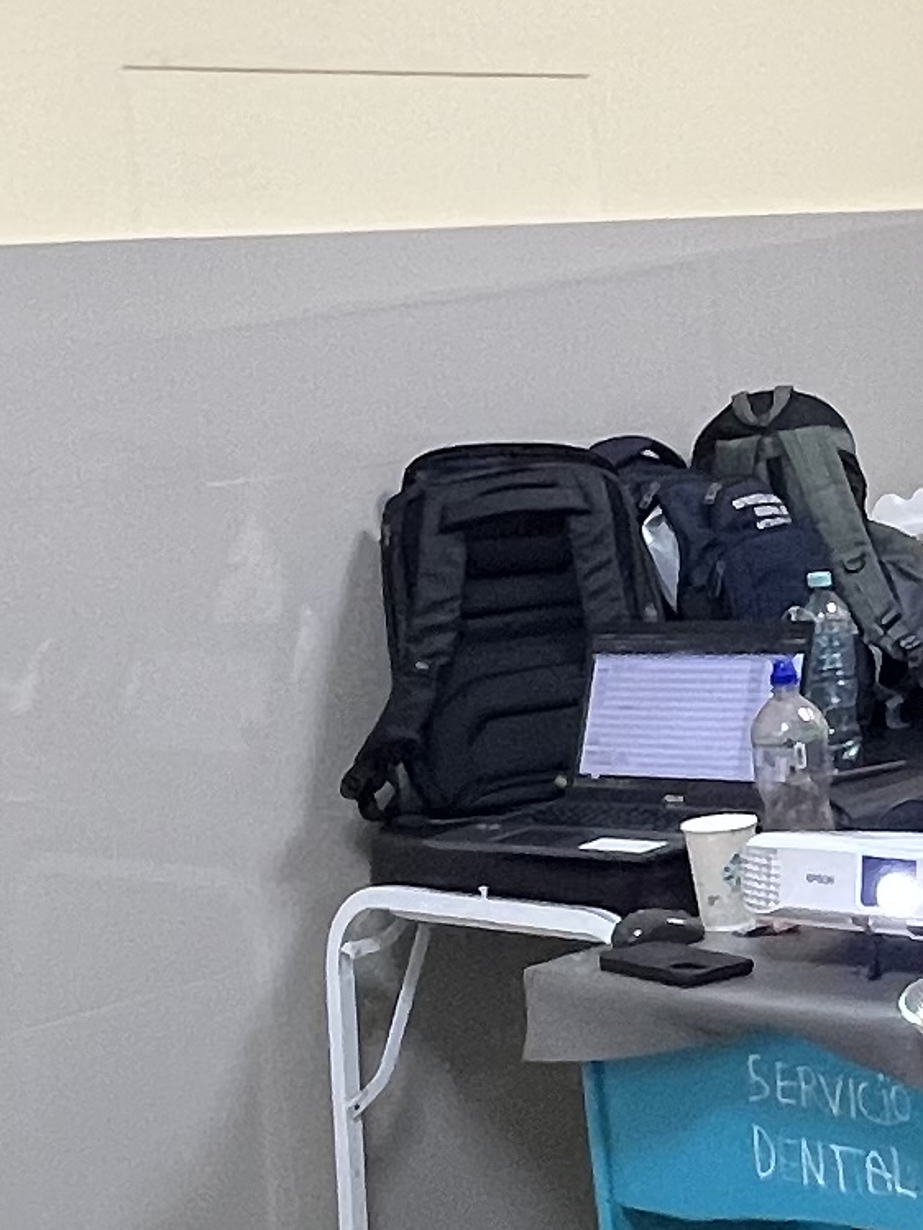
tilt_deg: -7.4
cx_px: 670
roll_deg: +5.5
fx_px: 2488
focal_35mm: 70
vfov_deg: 27.8
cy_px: 678
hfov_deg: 20.9
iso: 200
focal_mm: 1.57
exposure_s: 1/120
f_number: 1.8
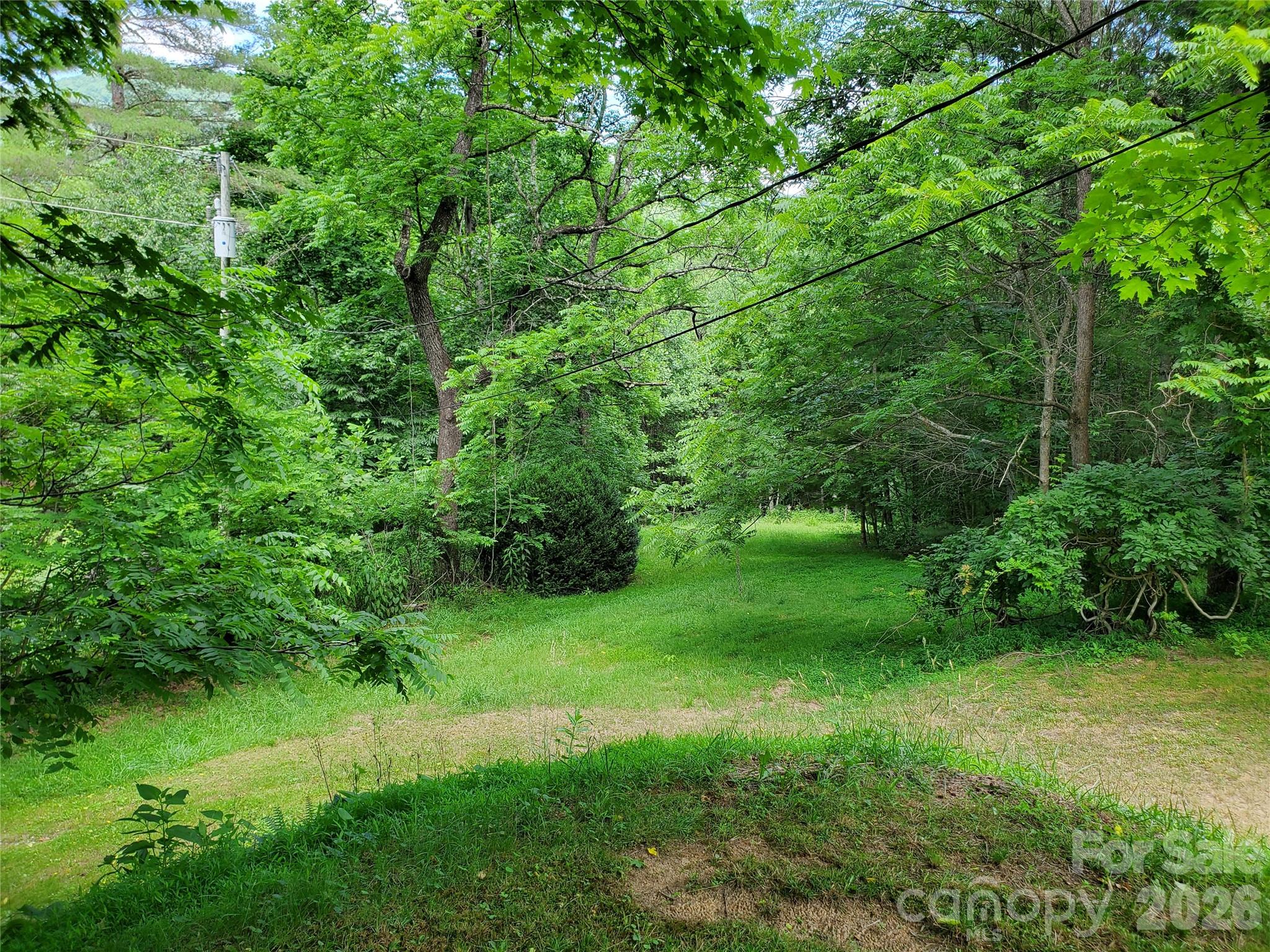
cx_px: 635
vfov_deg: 53.1
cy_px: 476
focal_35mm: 26
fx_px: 954
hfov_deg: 67.3
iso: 50
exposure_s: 1/130
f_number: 2.4
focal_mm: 4.3
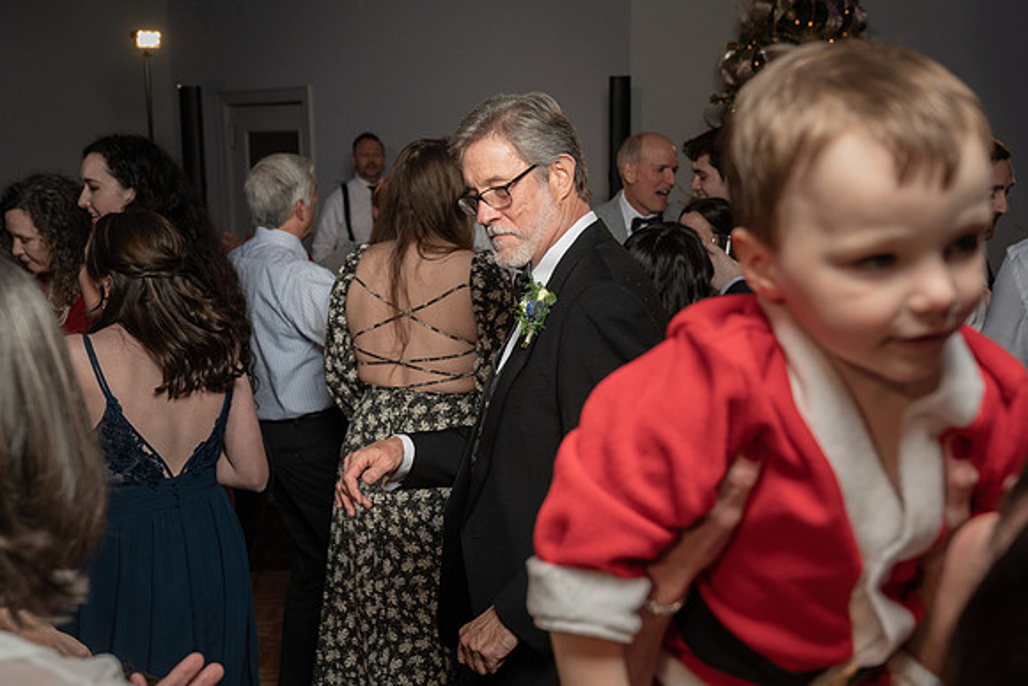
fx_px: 1368
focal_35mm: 48
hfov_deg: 41.1
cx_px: 466
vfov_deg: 28.1
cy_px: 366
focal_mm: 43
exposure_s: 1/200
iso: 2000
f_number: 5
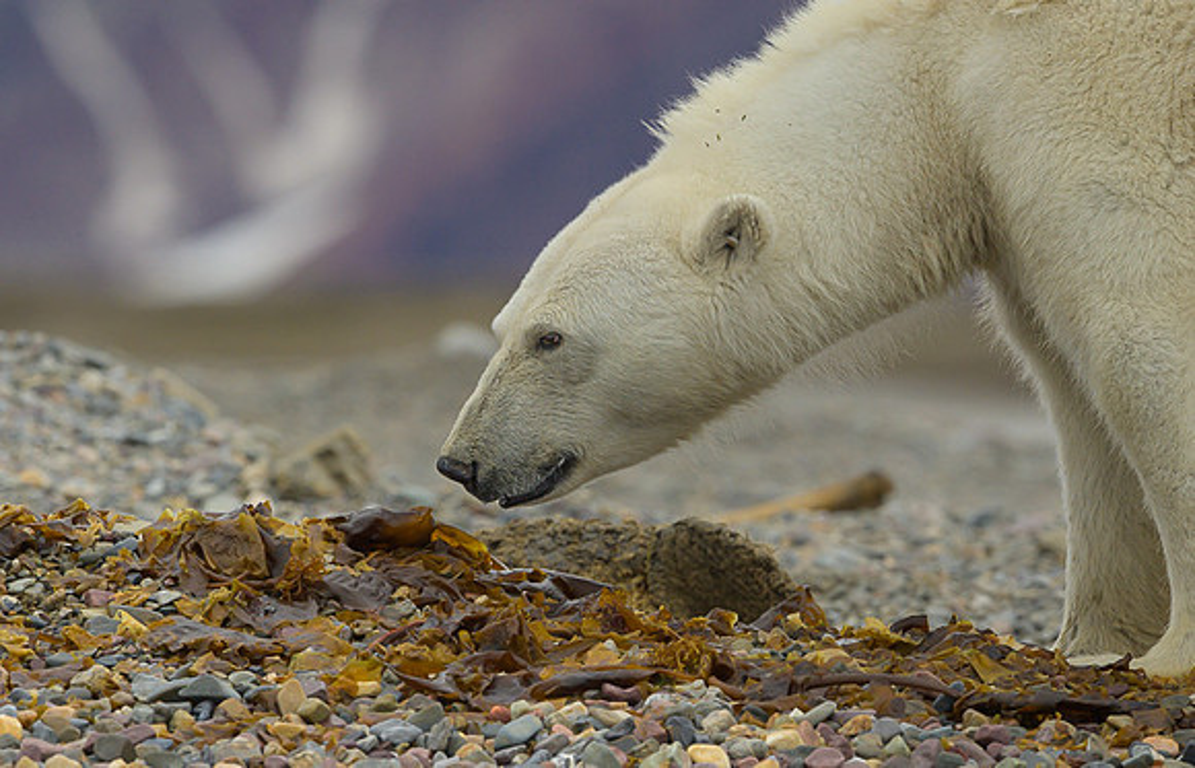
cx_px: 512
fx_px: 18980
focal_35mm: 578
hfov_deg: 3.6
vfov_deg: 2.3
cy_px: 362
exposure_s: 1/2000
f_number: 7.1
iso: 1250
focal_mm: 500
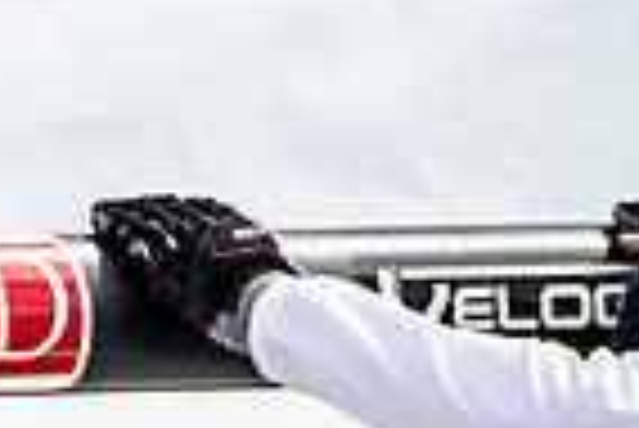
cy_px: 777
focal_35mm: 2445
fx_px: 43442
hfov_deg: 0.8
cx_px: -639
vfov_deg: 0.6
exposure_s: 1/1600
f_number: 5
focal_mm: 400
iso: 320
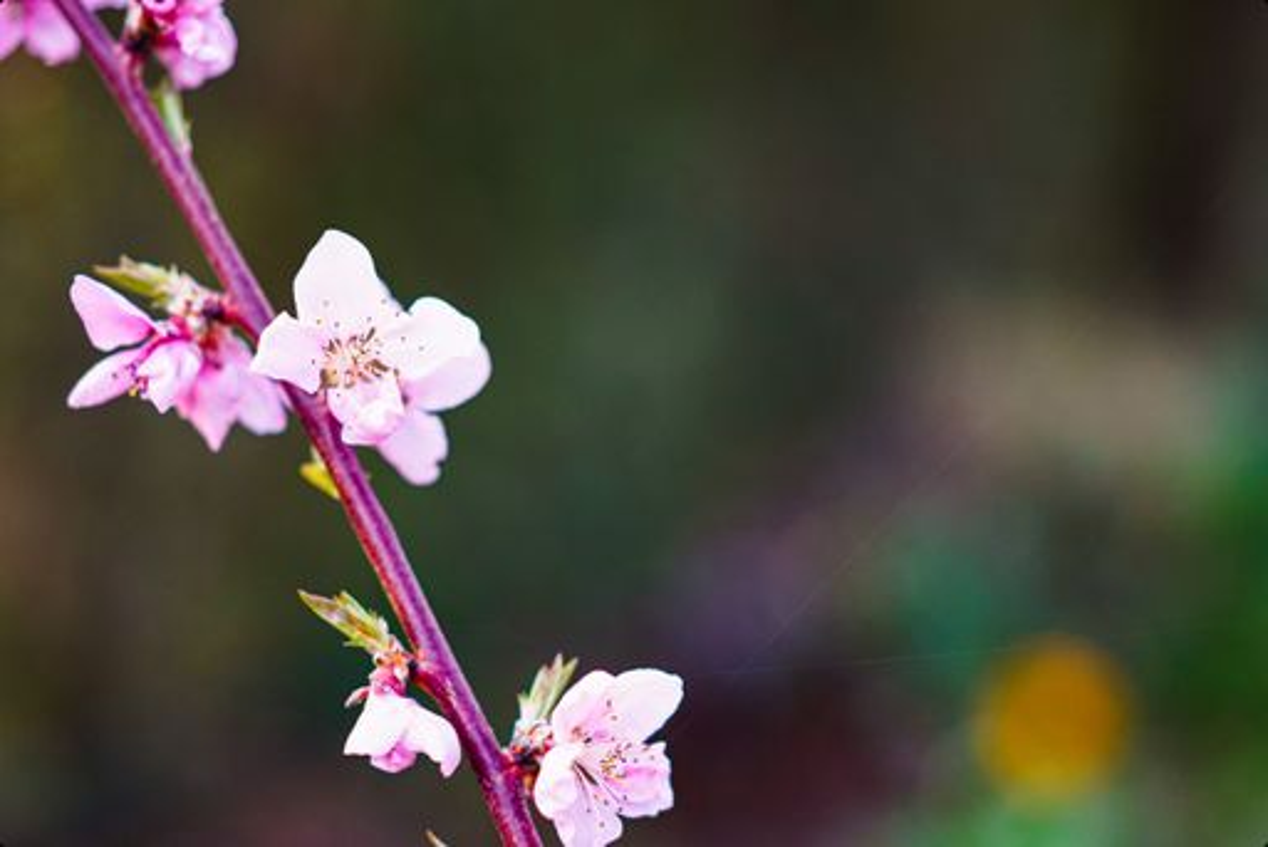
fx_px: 2890
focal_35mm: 82
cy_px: 424
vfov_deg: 16.7
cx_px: 634
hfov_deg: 24.7
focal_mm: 55
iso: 320
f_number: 1.8
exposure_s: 1/640
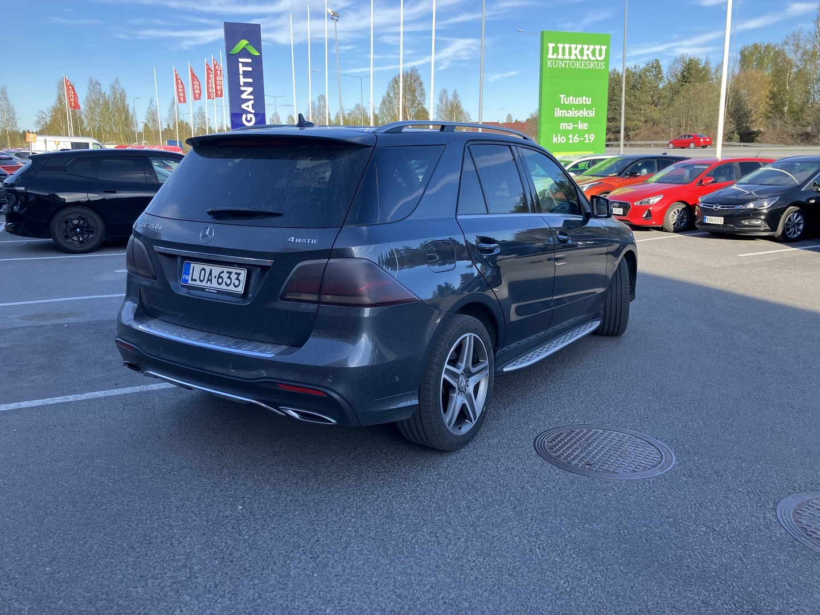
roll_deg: -0.1
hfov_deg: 63.4
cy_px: 308
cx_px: 410
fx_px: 663
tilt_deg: -10.2
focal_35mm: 28
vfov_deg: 49.7
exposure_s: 1/376
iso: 32
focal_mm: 3.99
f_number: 1.8
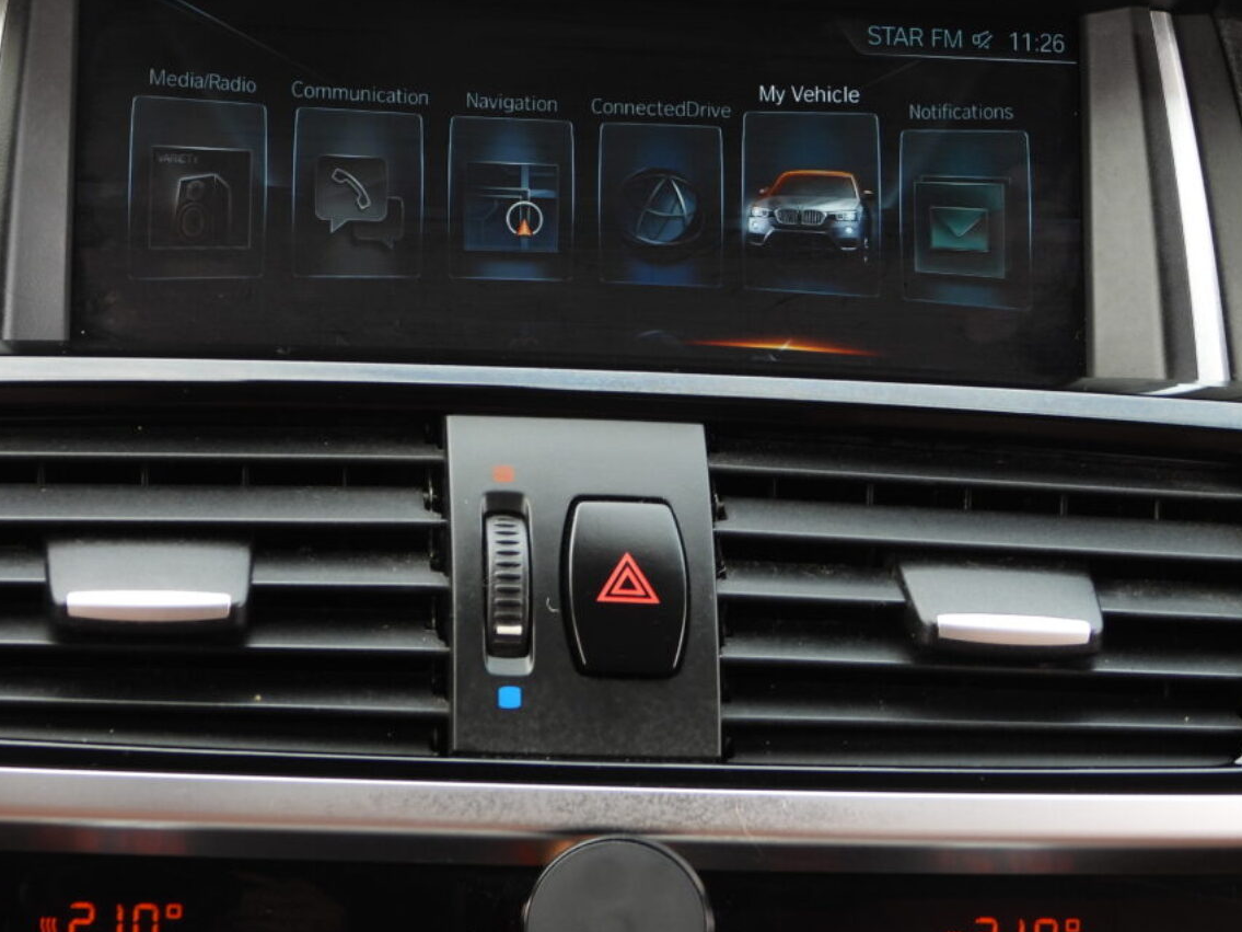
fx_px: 4305
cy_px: 321
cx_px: 572
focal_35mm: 120
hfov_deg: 16.4
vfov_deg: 12.3
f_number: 3.5
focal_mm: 15.3
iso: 100
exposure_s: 1/60
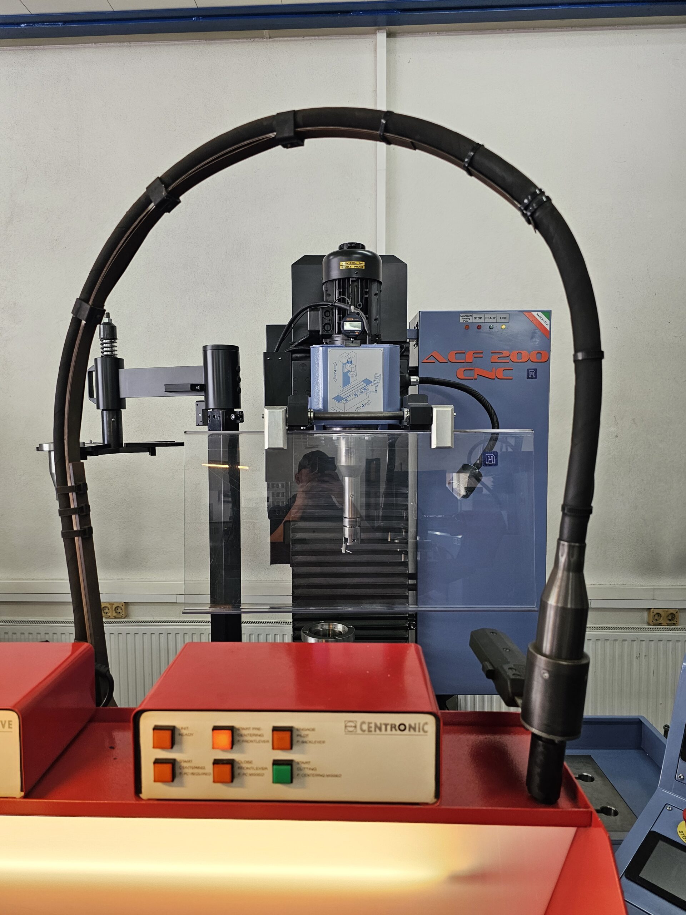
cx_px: 343
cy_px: 458
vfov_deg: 73.9
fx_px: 608
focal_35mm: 23
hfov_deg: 58.9
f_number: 1.7
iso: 200
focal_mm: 6.3
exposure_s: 1/100
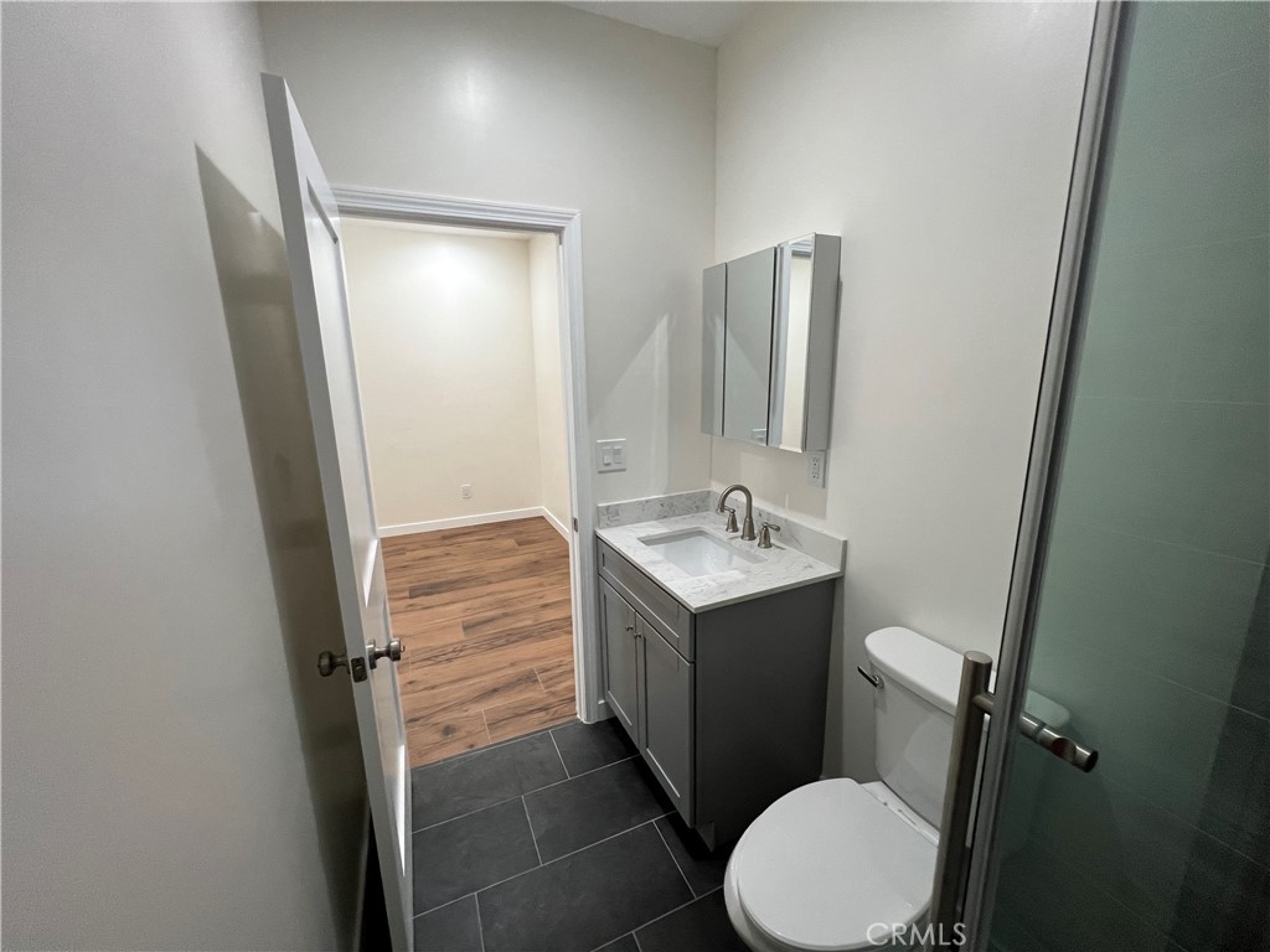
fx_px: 477
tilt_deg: -12.1
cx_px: 635
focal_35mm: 13
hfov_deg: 106.2
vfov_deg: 89.9
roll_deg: +0.7
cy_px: 476
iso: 200
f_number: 1.8
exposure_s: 1/120
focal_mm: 1.57
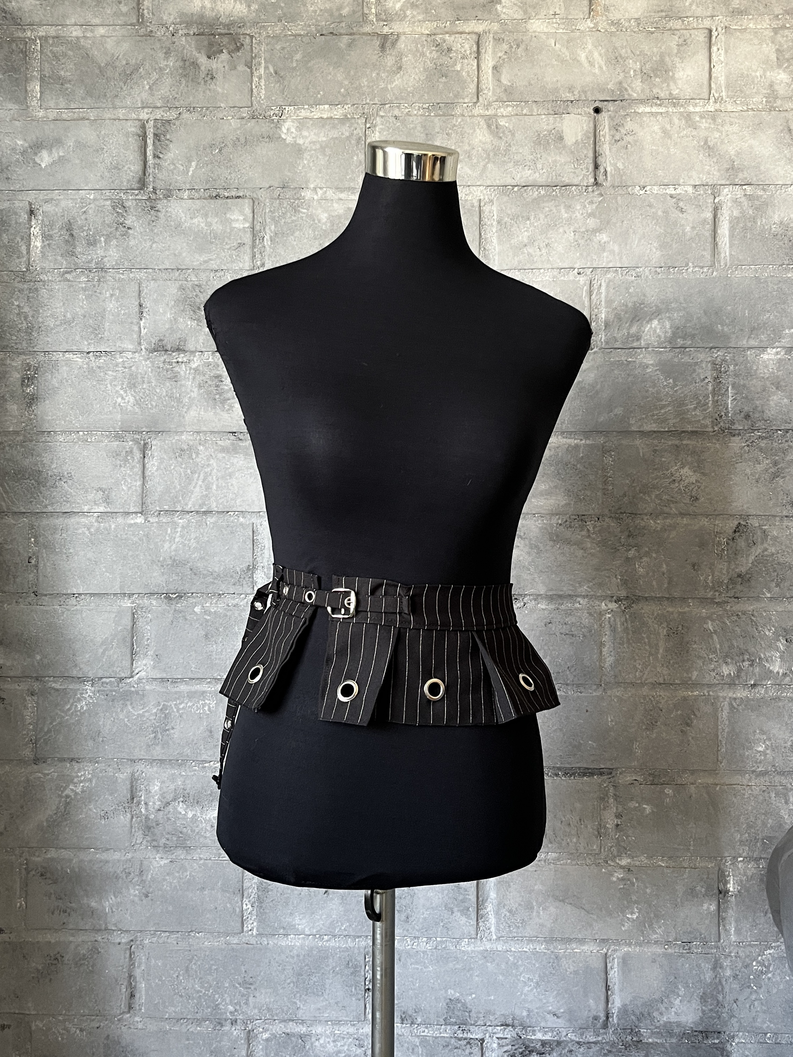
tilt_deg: +2.1
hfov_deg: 53.1
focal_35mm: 26
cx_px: 396
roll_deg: +0.2
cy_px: 528
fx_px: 794
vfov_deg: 67.3
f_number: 1.6
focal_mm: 5.1
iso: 160
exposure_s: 1/60
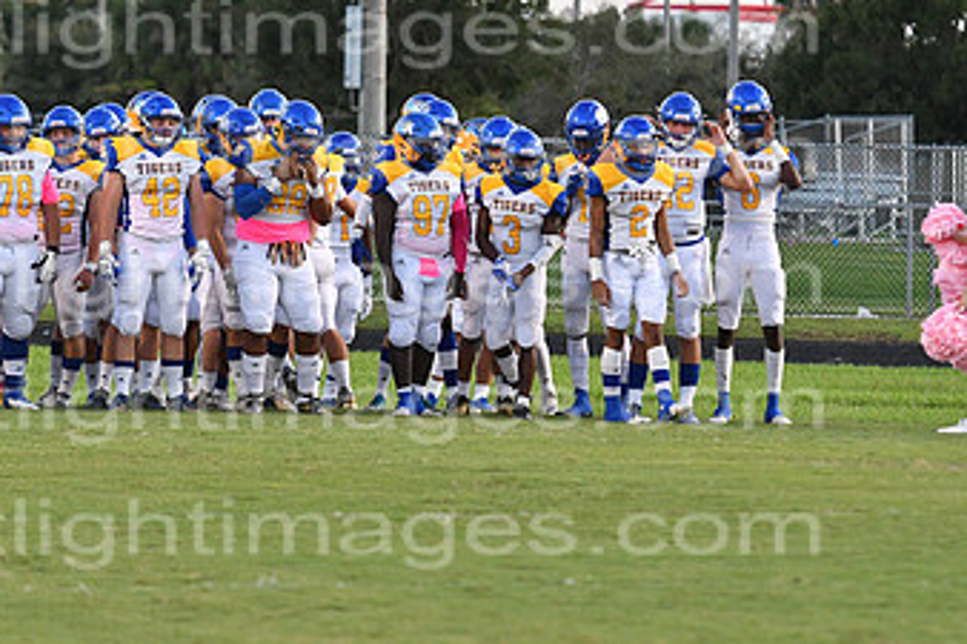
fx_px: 8994
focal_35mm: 335
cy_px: 96
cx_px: 175
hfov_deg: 6.1
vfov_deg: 4.1
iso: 1600
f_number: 4
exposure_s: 1/800
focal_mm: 130
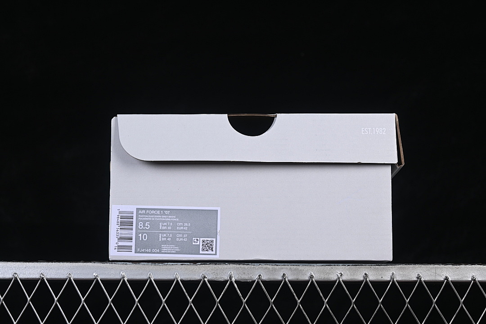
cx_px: 243
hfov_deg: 27.0
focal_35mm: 75
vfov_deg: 18.2
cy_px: 162
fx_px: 1012
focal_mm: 50
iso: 160
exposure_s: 1/80
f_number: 8
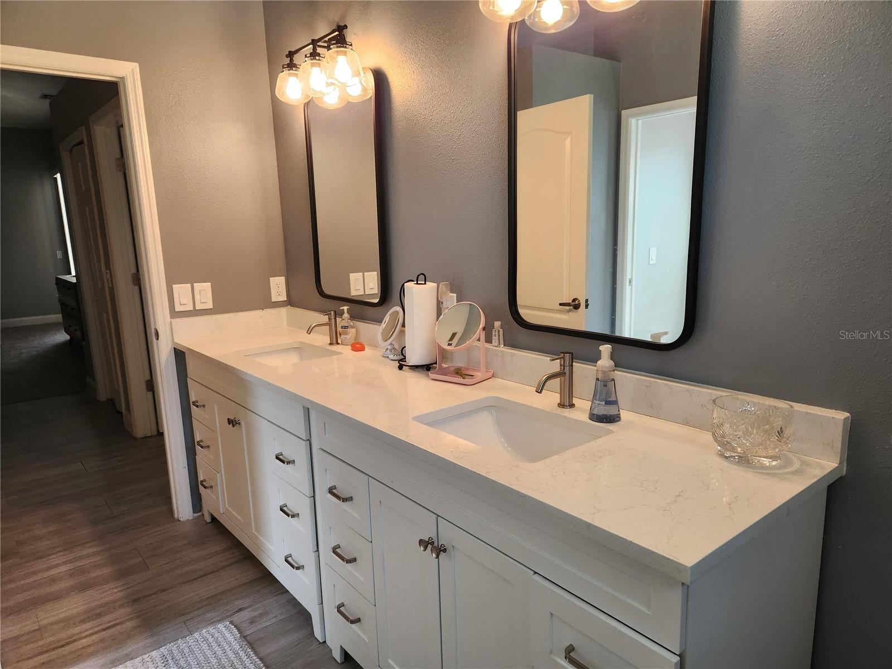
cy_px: 334
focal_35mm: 23
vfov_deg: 58.9
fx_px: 593
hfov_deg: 73.9
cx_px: 446
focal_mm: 5.4
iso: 200
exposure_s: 1/120
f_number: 1.8
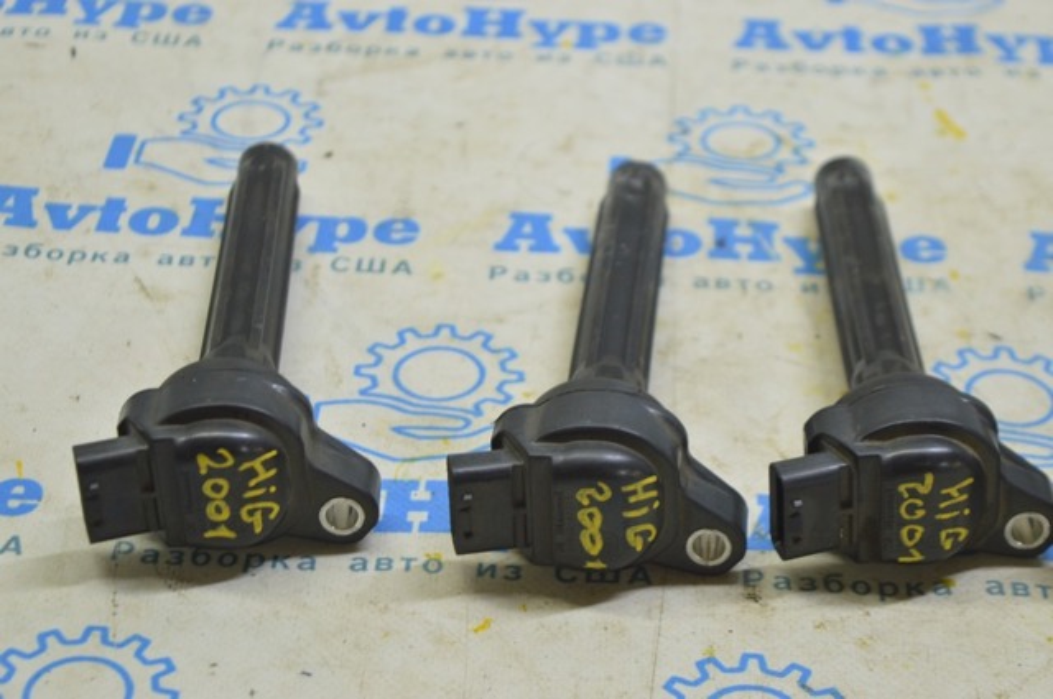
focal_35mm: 82
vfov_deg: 16.5
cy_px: 350
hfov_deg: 24.6
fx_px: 2410
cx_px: 526
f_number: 5.6
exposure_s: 1/20
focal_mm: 55
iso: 400
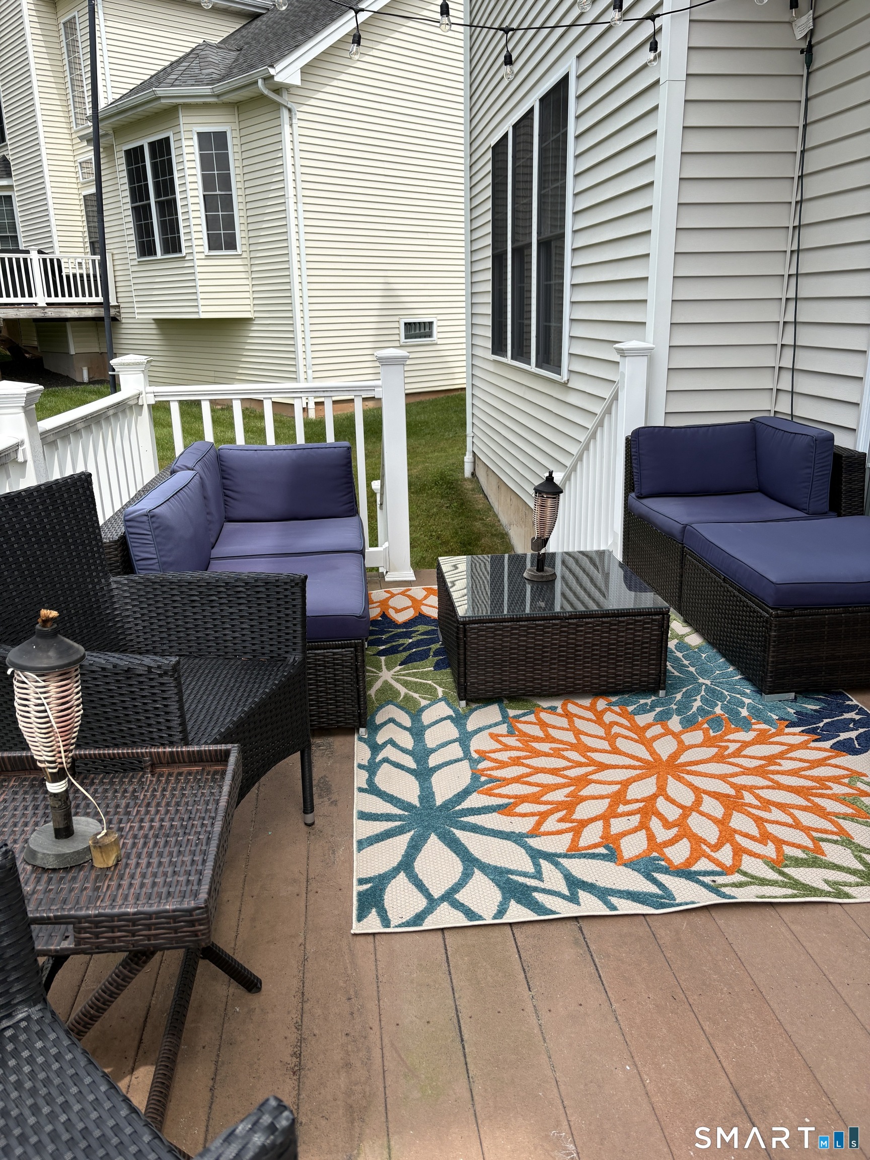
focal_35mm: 26
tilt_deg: -17.1
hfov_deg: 53.1
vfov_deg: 67.3
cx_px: 435
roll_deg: +0.8
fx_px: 871
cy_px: 580
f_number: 1.6
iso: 50
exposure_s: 1/1901
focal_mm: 5.96
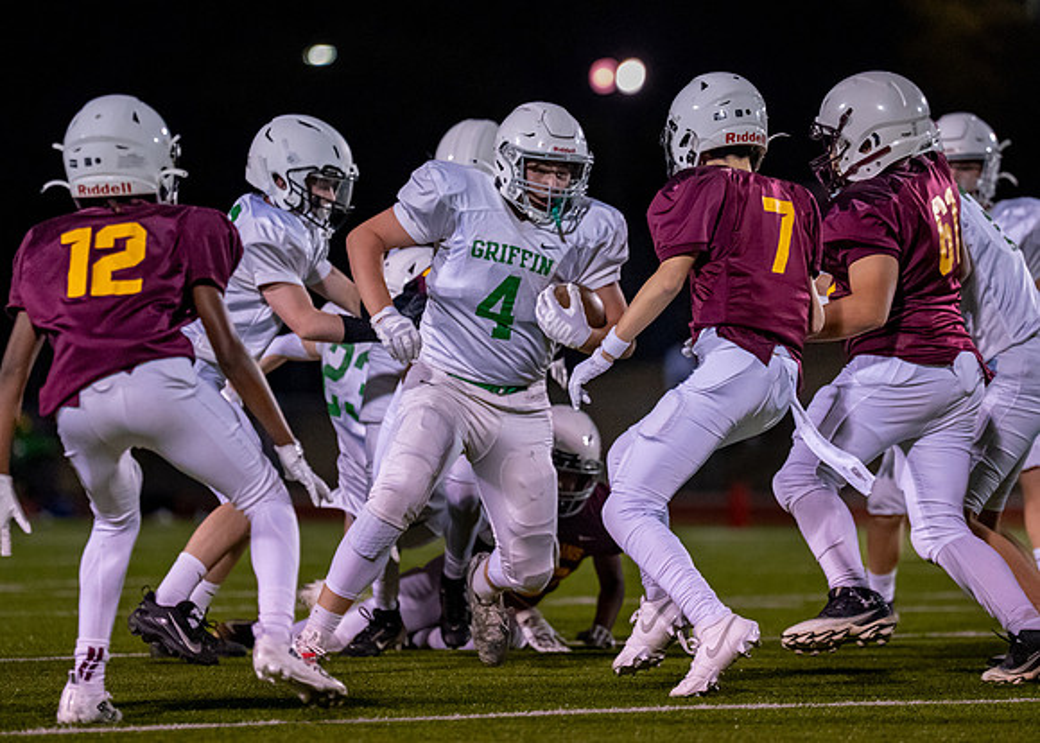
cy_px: 352
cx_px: 594
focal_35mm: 282
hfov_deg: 7.2
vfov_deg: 5.1
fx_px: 8322
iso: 4000
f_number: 2.8
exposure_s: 1/1250
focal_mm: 182
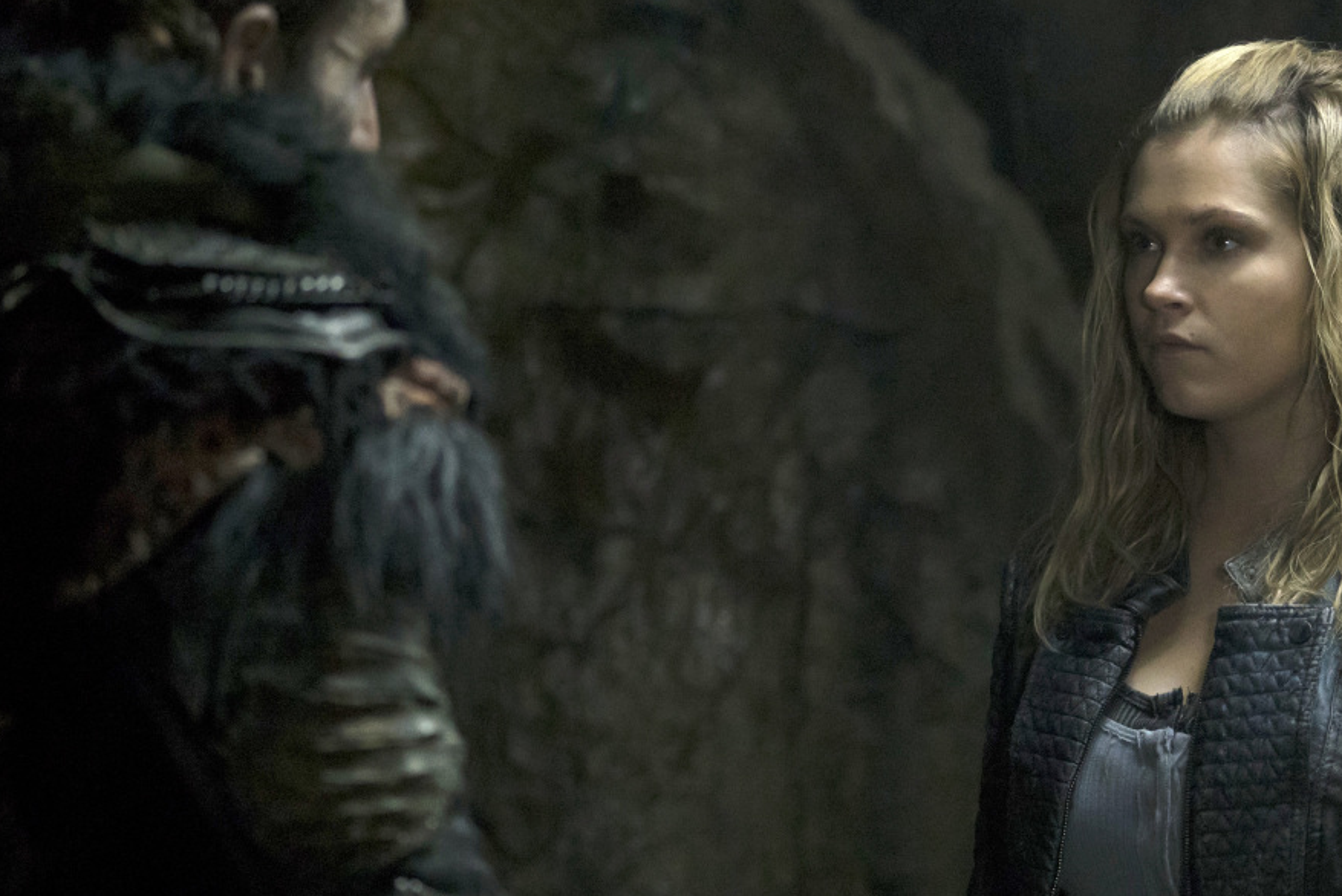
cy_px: 437
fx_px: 4290
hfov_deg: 17.8
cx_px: 788
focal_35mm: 115
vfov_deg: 11.9
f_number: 4
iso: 10000
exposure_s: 1/320
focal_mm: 84
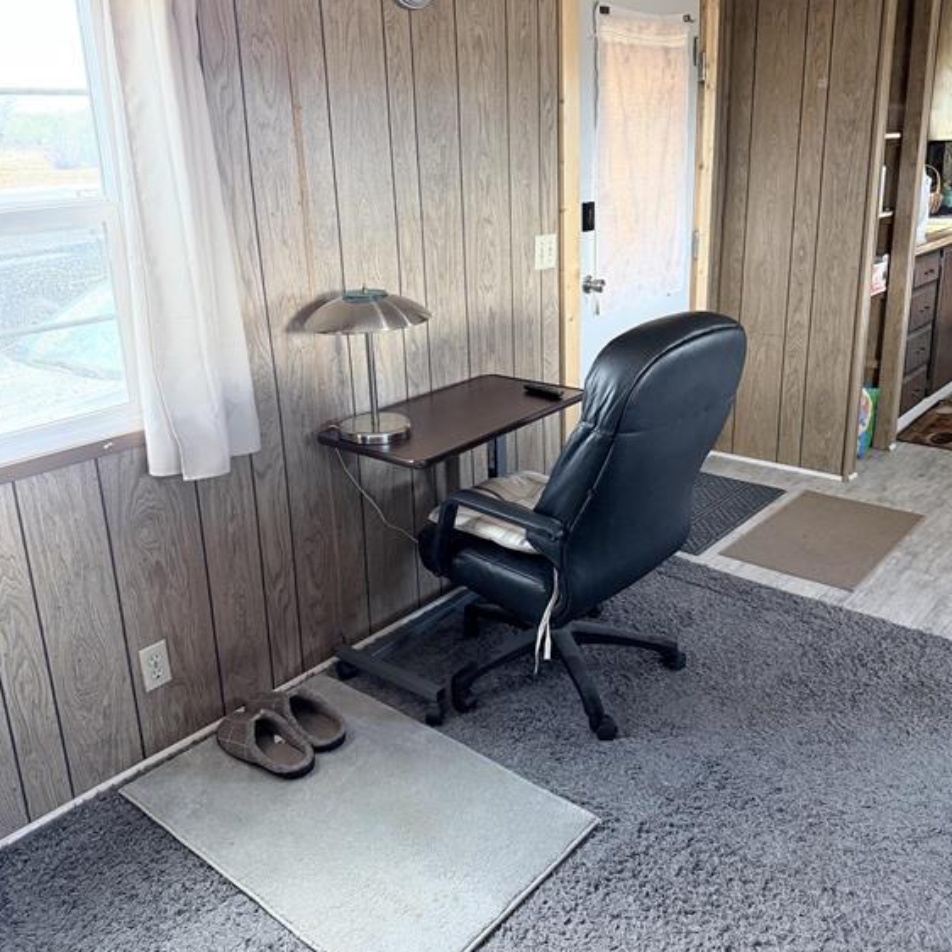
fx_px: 902
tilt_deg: -14.7
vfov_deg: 55.4
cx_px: 478
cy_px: 405
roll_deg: +1.6
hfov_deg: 55.6
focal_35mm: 29
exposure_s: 1/60
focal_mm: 6.76
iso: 320
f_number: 1.78
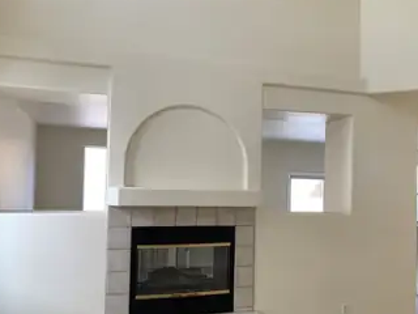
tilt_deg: +4.6
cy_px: 182
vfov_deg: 40.6
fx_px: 423
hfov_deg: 52.4
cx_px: 242
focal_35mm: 35
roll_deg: -2.4
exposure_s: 1/120
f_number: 1.8
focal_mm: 3.99
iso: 20
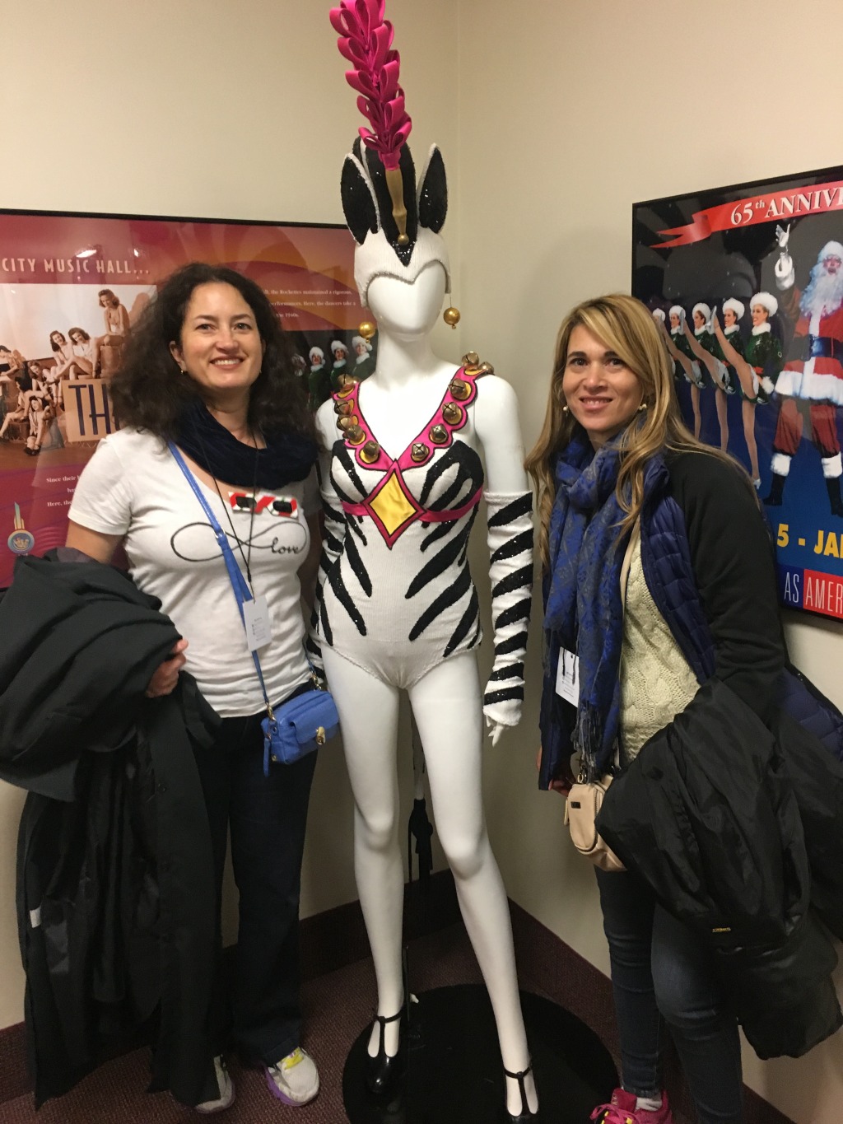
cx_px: 422
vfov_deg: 61.7
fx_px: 941
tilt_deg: -10.6
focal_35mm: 29
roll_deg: +2.1
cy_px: 562
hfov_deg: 48.2
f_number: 2.2
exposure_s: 1/24
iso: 200
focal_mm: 4.15
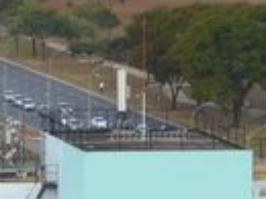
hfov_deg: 3.0
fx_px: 5055
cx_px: -102
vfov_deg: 2.2
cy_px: 33
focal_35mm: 659
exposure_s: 1/80
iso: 80
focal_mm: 17.5
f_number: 5
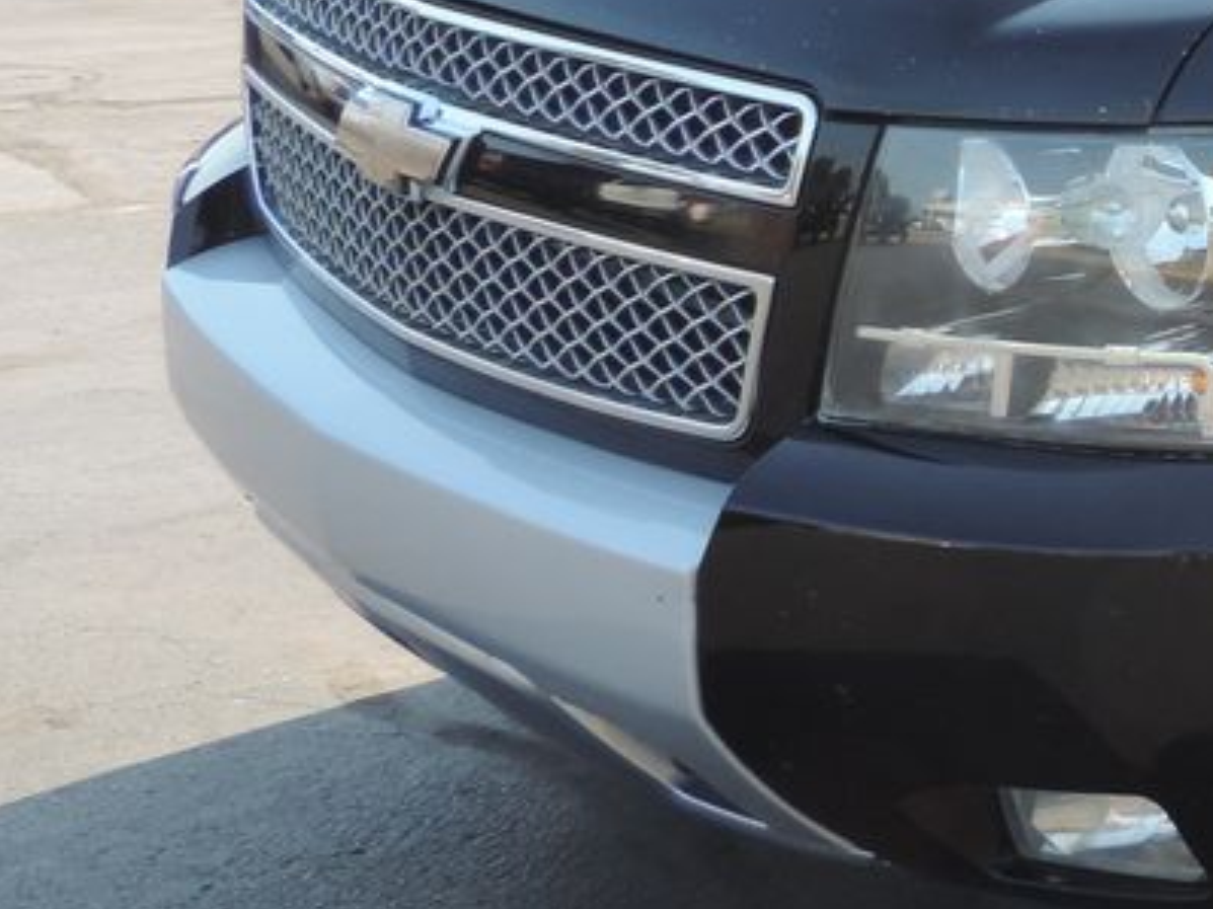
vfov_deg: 19.1
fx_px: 2697
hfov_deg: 21.8
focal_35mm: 77
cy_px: 295
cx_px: 1742
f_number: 3
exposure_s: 1/250
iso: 80
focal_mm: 4.3
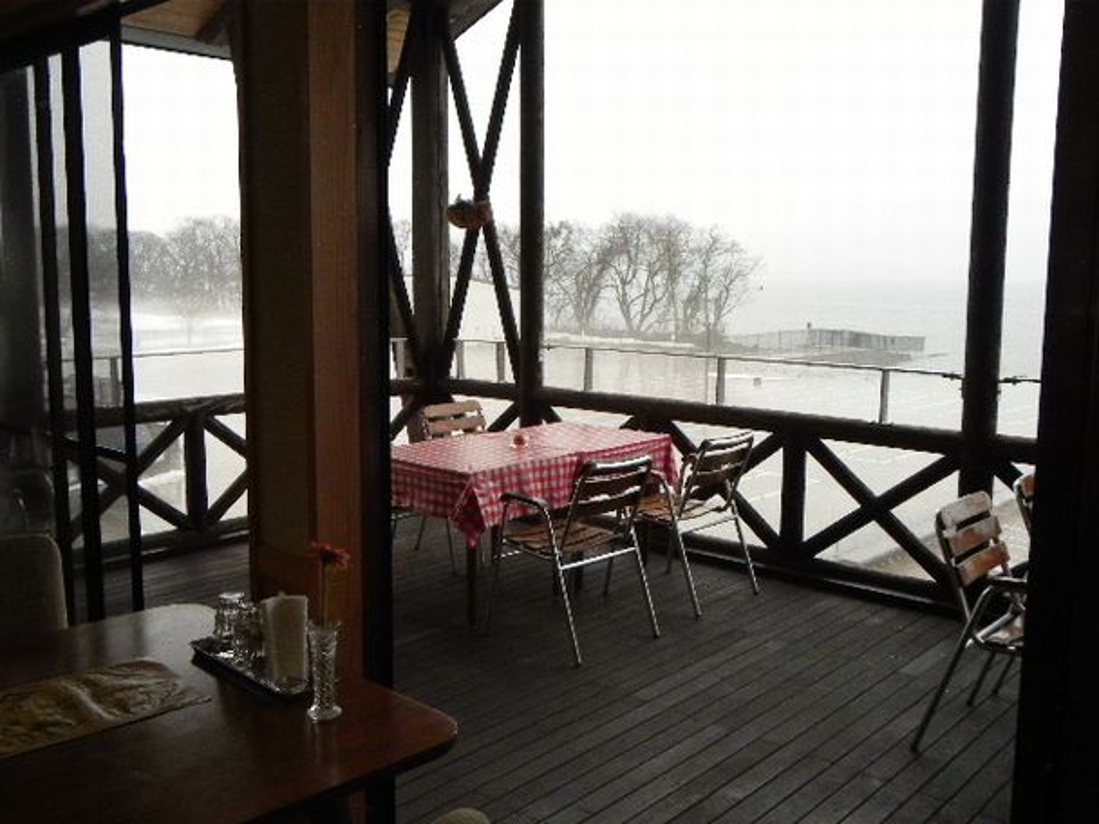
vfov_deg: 42.9
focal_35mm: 33
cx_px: 550
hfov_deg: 55.4
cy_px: 412
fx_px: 1048
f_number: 3.5
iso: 800
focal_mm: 5.9
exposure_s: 1/1132
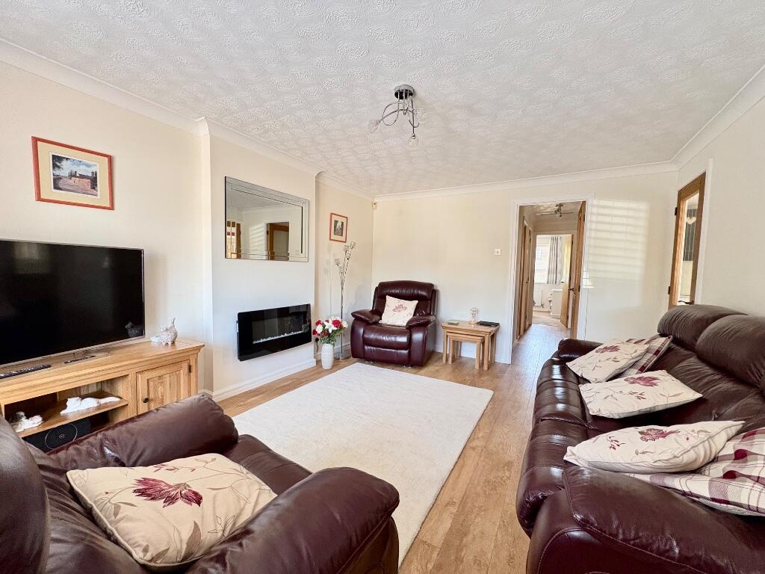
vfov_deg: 85.7
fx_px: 309
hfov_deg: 102.1
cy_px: 287
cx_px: 382
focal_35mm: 14
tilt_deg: -2.9
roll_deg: -1.3
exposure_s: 1/60
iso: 500
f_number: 2.2
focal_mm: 2.22
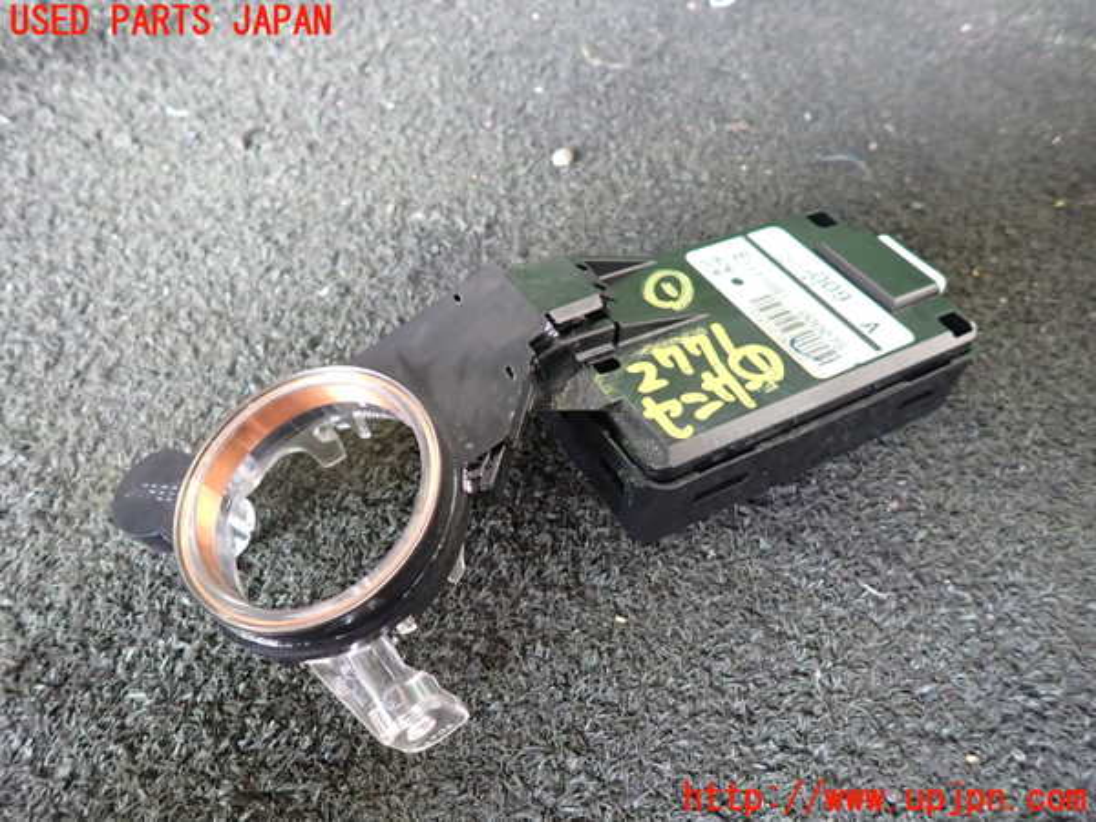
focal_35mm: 25
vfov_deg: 54.9
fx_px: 792
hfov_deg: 69.4
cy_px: 411
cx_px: 548
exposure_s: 1/30
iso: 400
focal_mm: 4.5
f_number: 2
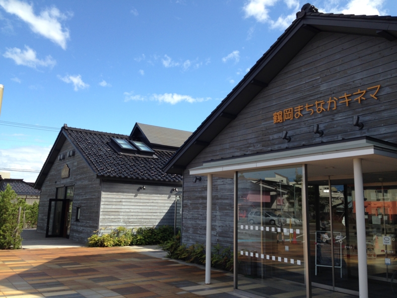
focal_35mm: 33
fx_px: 378
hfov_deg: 55.4
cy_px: 149
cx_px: 198
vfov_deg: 42.9
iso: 50
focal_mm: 4.12
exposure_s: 1/903
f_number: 2.4
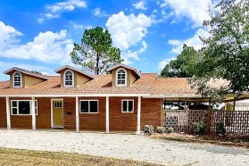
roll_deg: -2.2
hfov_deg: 60.3
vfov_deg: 40.6
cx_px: 118
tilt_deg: -3.2
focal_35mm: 31
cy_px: 133
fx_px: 214
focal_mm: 1.57
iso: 32
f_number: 1.8
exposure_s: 1/1815
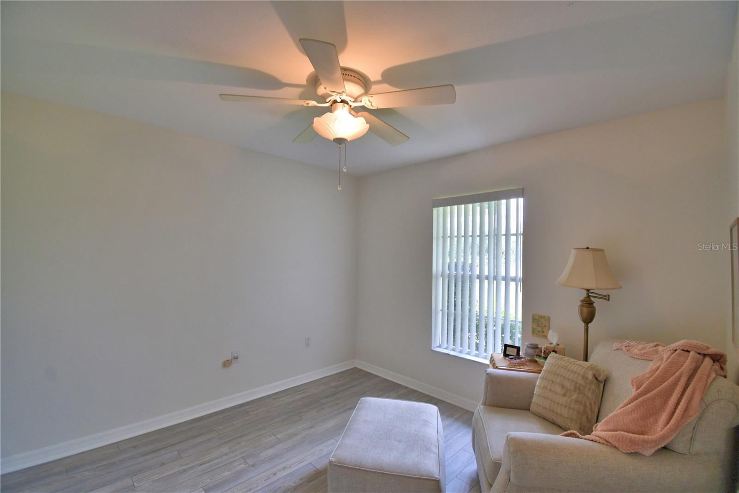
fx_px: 308
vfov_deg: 77.3
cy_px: 246
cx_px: 370
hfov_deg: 100.4
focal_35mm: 15
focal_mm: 10
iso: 280
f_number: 4.5
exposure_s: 1/125
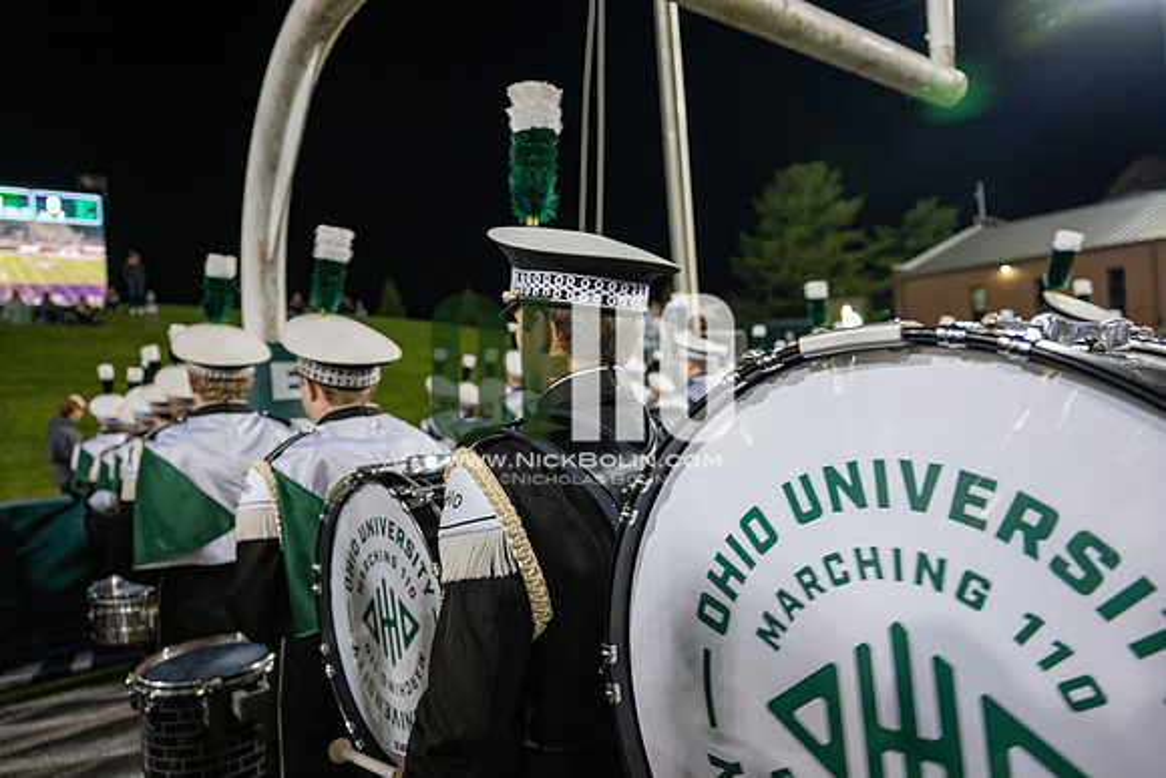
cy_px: 389
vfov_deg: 53.2
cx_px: 583
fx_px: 777
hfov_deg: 73.7
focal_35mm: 24
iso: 1250
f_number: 3.2
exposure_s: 1/500
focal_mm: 24
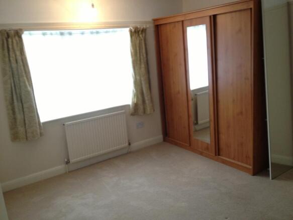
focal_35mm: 35
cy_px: 110
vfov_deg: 40.7
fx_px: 296
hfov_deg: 52.6
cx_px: 146
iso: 125
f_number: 2.4
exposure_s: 1/20
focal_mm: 4.28
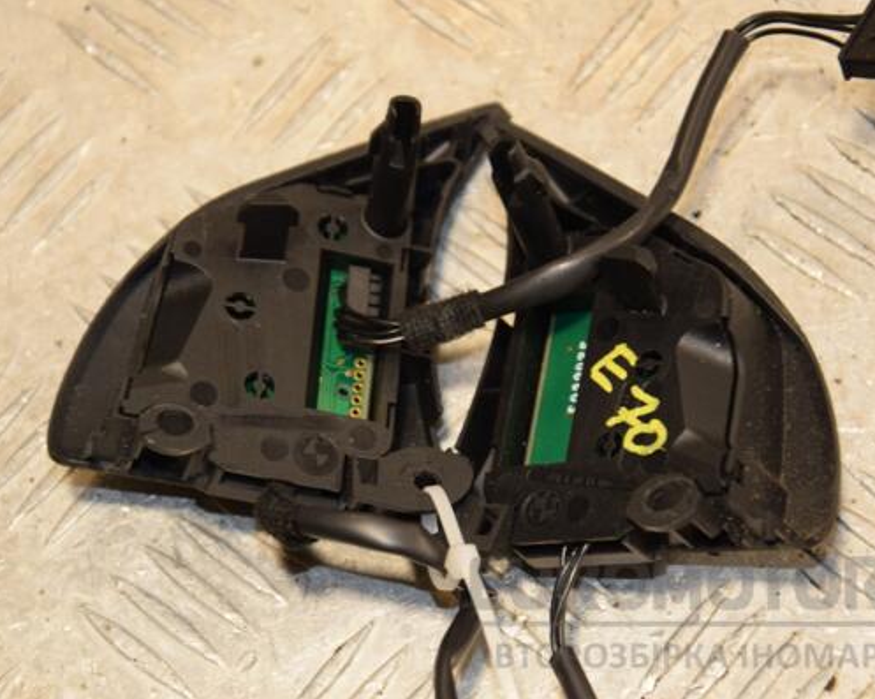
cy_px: 349
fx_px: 3742
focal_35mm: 145
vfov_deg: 10.7
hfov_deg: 13.3
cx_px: 437
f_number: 5.6
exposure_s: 1/125
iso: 800
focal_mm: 85
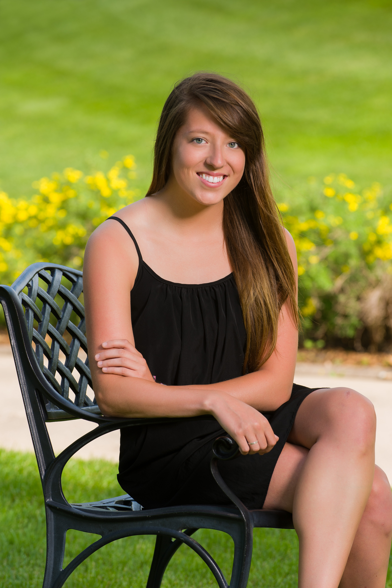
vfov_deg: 12.1
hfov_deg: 8.1
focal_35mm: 170
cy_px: 294
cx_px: 196
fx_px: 2780
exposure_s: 1/200
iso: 200
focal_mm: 170
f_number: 7.1
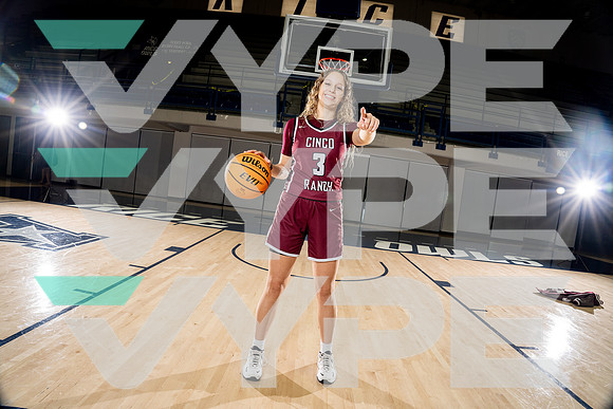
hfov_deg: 84.0
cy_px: 204
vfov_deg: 62.0
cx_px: 306
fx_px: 341
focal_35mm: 20
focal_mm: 20
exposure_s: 1/250
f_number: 8
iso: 640
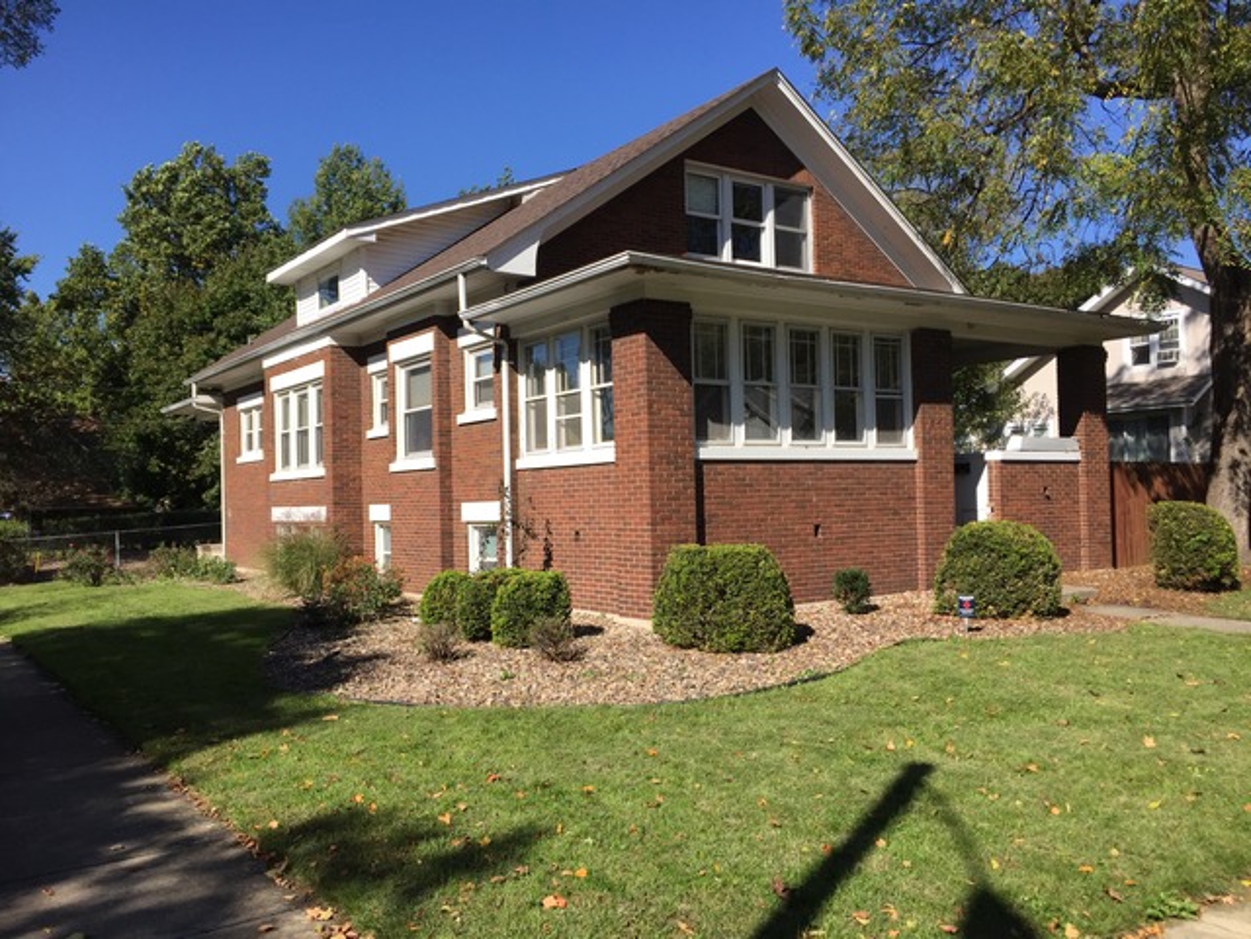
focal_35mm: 29
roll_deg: +0.6
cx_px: 626
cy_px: 470
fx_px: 1048
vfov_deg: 48.2
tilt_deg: +2.1
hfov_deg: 61.7
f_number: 2.2
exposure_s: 1/1582
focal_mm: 4.15
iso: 32
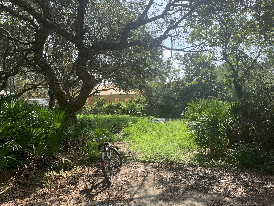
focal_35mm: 26
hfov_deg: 67.3
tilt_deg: +0.7
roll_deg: +0.1
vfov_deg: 53.1
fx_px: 206
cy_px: 103
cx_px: 137
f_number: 1.8
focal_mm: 4.25
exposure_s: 1/692
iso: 25
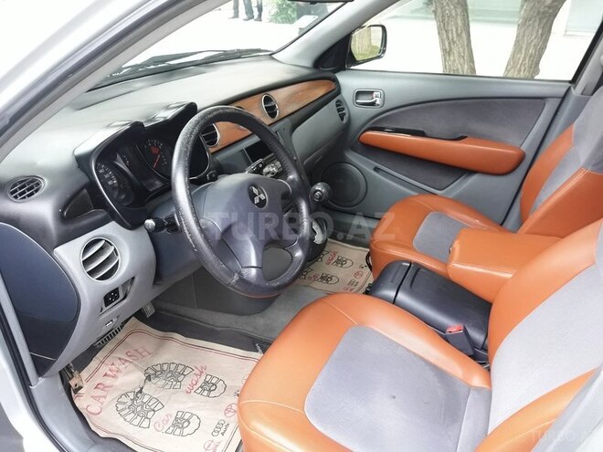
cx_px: 302
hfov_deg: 63.4
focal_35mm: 28
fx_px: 488
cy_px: 226
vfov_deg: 49.7
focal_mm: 3.7
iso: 50
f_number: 1.9
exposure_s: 1/33
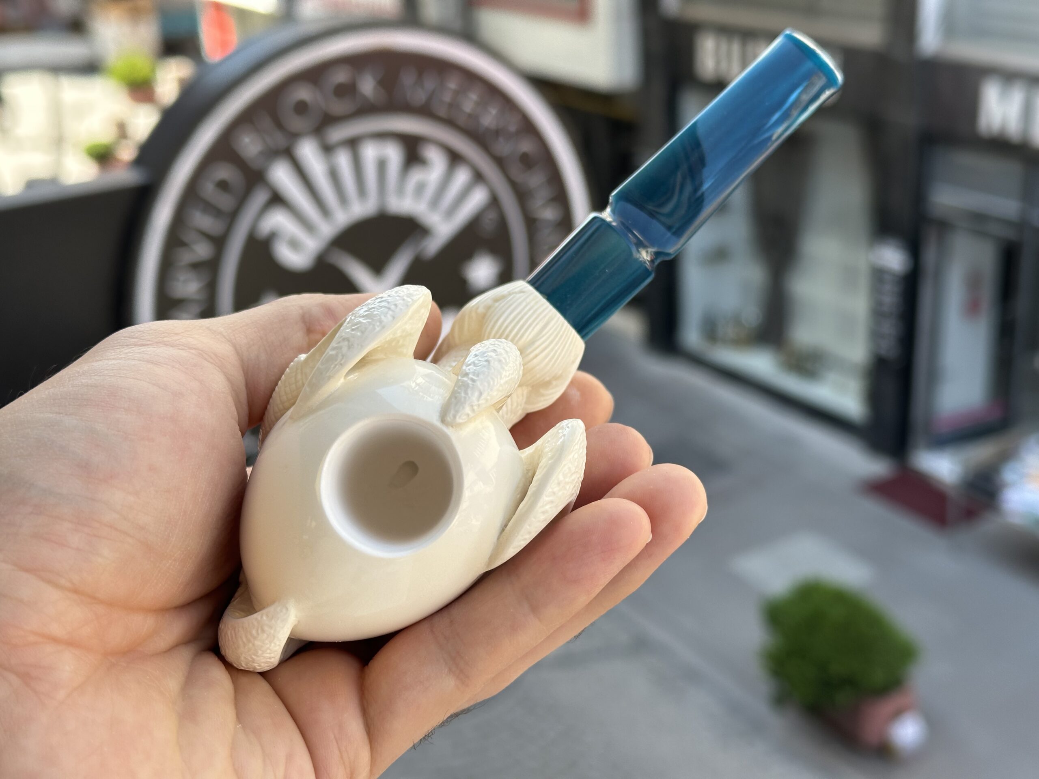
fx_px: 1441
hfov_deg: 39.7
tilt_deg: -22.0
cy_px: 390
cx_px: 520
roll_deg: +2.8
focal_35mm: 48
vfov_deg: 30.3
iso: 64
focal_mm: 6.86
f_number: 1.78
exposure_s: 1/541
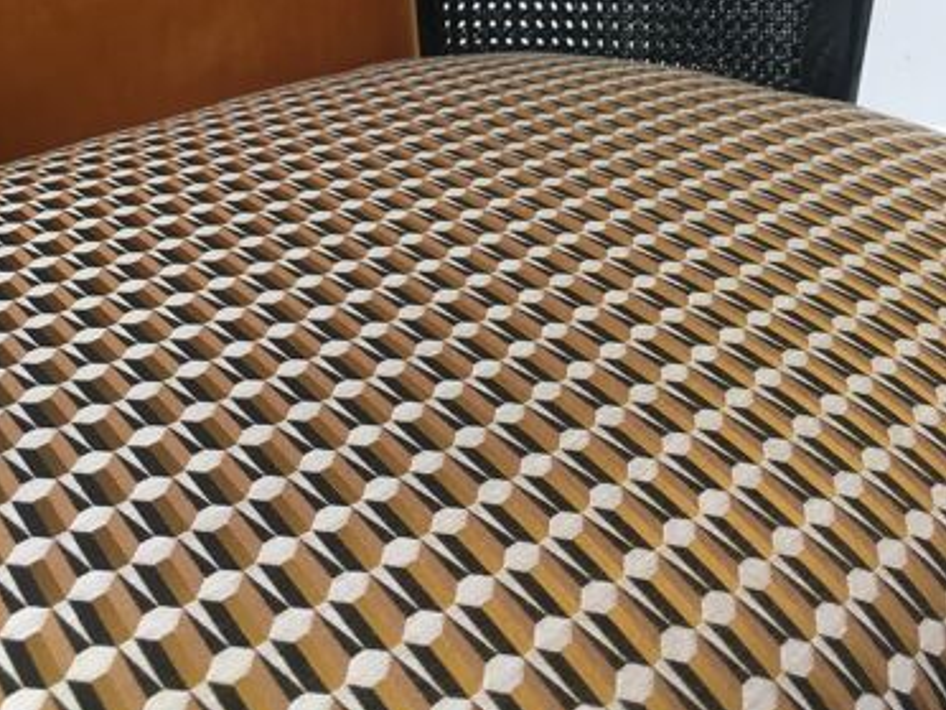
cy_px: 163
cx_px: 472
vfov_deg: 35.8
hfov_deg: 47.9
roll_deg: -0.8
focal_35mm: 39
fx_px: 1066
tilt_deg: -25.2
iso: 64
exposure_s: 1/33
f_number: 2.2
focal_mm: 4.15
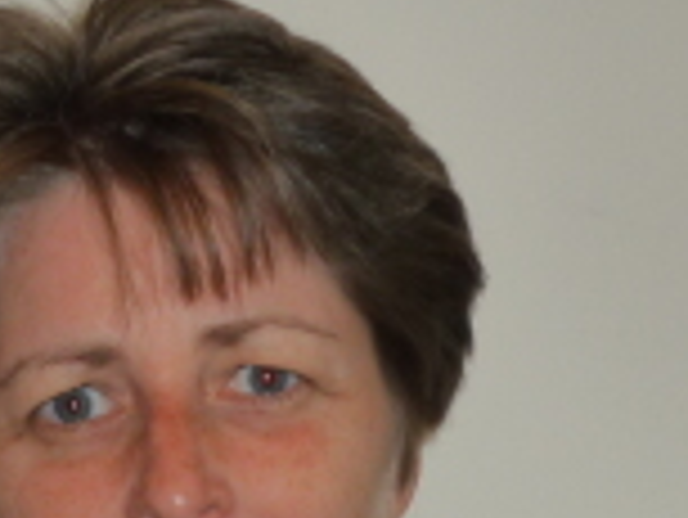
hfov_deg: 12.6
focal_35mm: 157
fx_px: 3123
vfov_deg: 9.1
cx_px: 243
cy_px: 856
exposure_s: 1/40
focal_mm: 8.3
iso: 160
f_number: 4.3
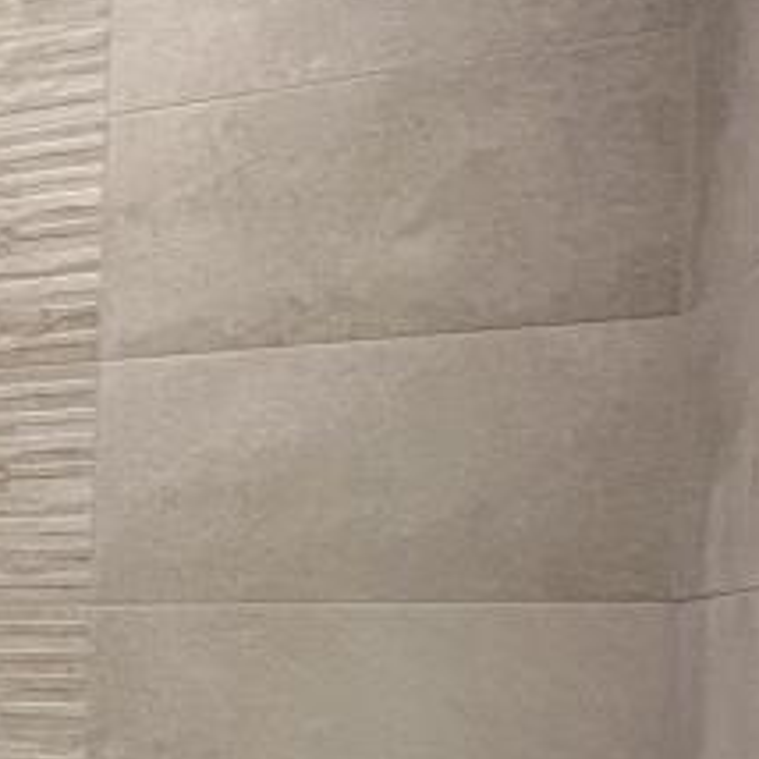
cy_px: 713
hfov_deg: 19.4
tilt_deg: -2.2
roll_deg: -1.2
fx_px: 1364
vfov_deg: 29.5
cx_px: -727
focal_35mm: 55
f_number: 1.8
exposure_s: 1/50
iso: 200
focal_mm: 1.57
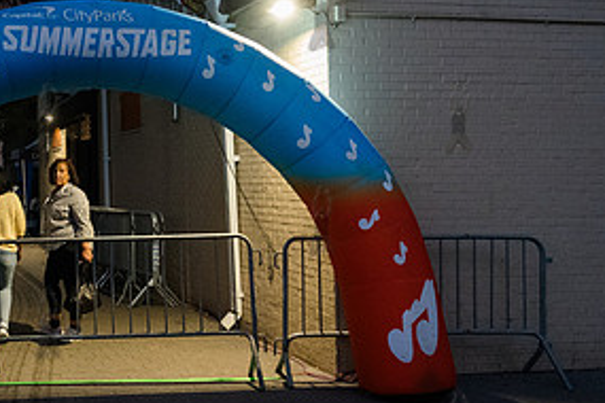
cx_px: 47
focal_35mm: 49
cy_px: 116
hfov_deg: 37.4
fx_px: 823
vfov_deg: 27.3
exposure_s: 1/250
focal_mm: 24
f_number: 3.2
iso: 6400
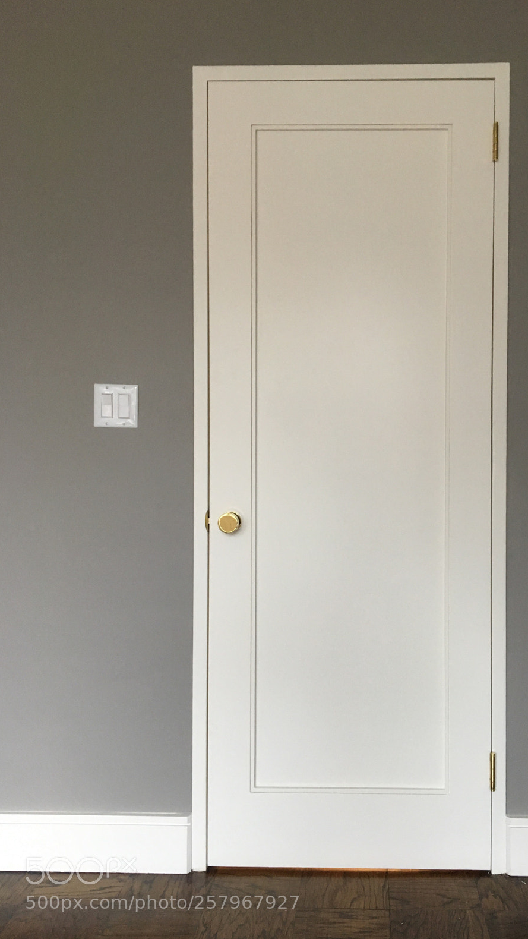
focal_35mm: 32
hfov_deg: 36.4
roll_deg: +0.0
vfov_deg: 61.0
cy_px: 474
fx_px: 796
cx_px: 345
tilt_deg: -0.1
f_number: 2.2
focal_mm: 4.15
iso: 100
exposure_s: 1/30
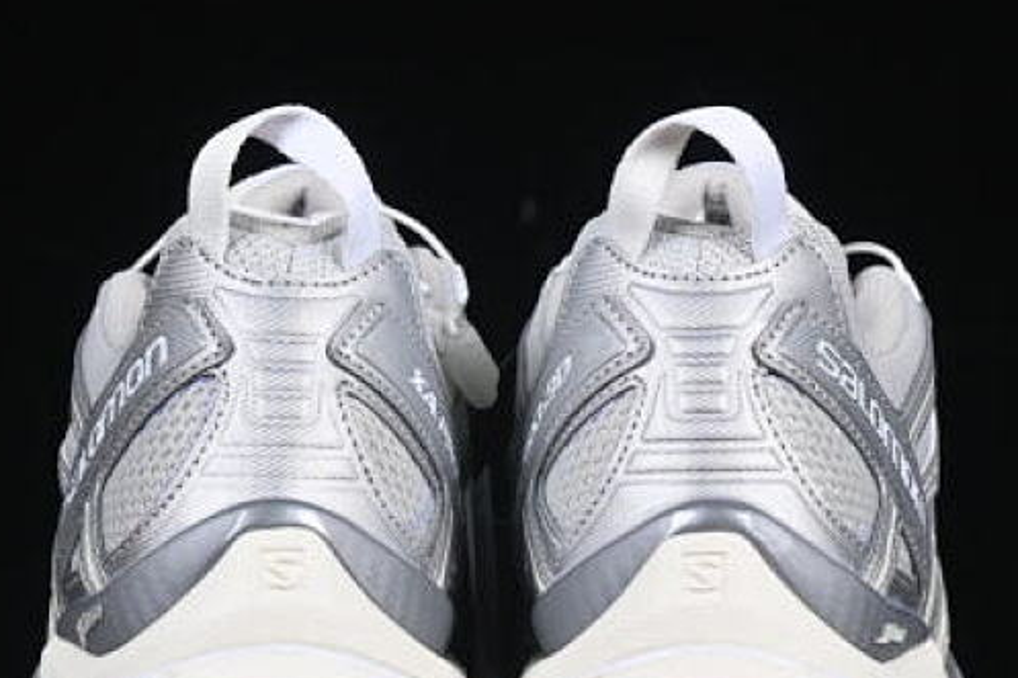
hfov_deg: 12.6
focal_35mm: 163
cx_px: 492
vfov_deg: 8.4
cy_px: 332
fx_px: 4607
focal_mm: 50
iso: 160
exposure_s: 1/80
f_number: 8
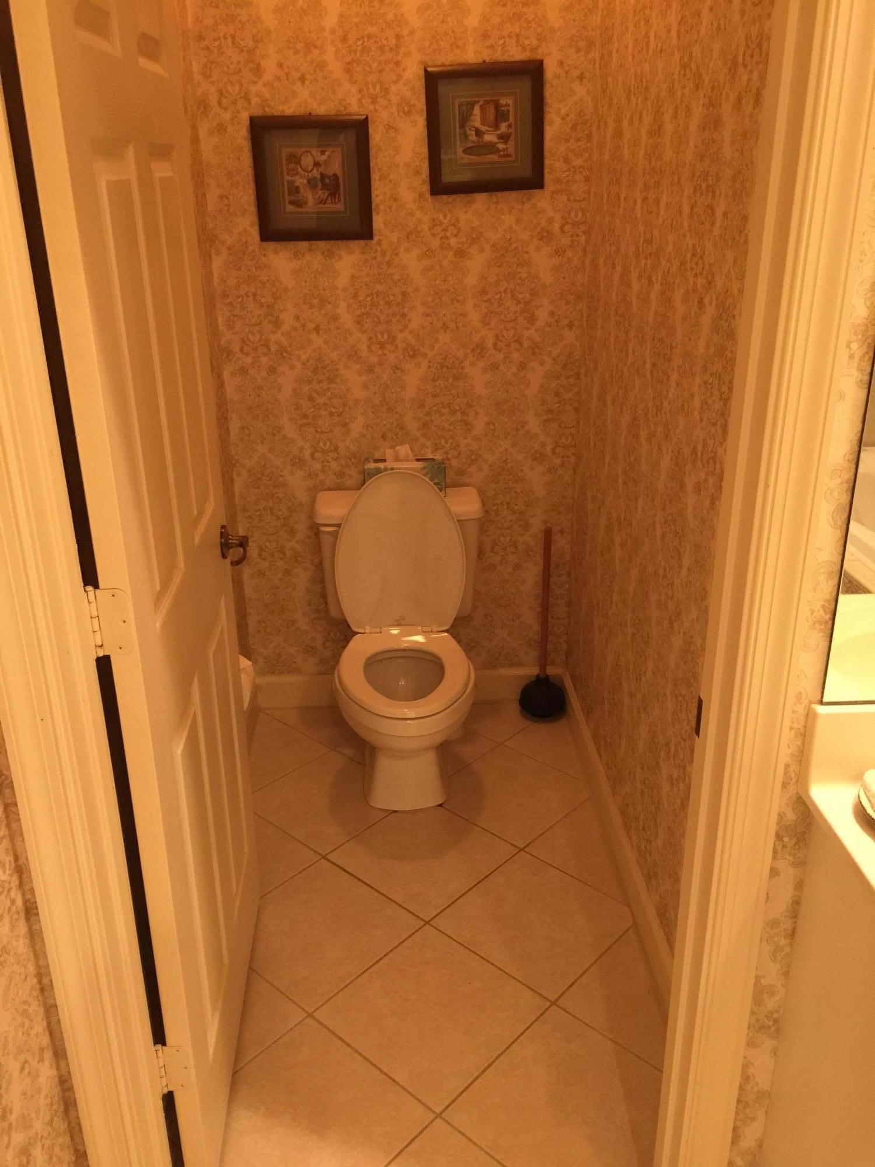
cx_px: 438
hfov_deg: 48.2
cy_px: 584
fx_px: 977
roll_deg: +1.2
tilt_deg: -22.0
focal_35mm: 29
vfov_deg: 61.7
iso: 125
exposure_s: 1/15
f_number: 2.2
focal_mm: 4.15
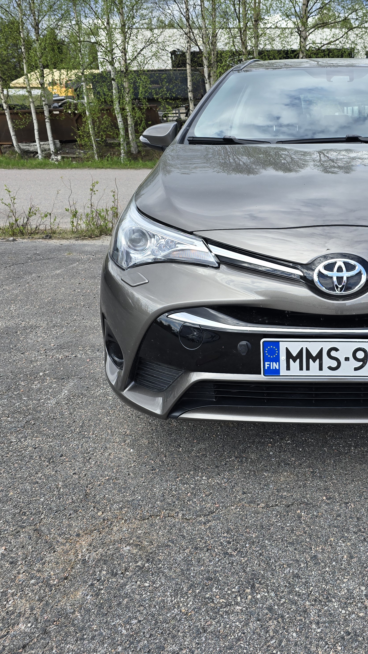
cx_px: 328
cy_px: 322
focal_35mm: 34
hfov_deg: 32.9
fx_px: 590
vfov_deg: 58.0
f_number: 1.7
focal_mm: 6.3
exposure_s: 1/303
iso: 12
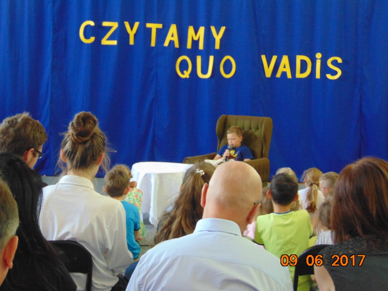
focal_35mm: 71
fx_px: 796
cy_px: 146
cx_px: 194
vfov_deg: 20.7
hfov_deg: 27.4
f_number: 3.7
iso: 400
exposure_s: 1/13
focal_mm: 12.8
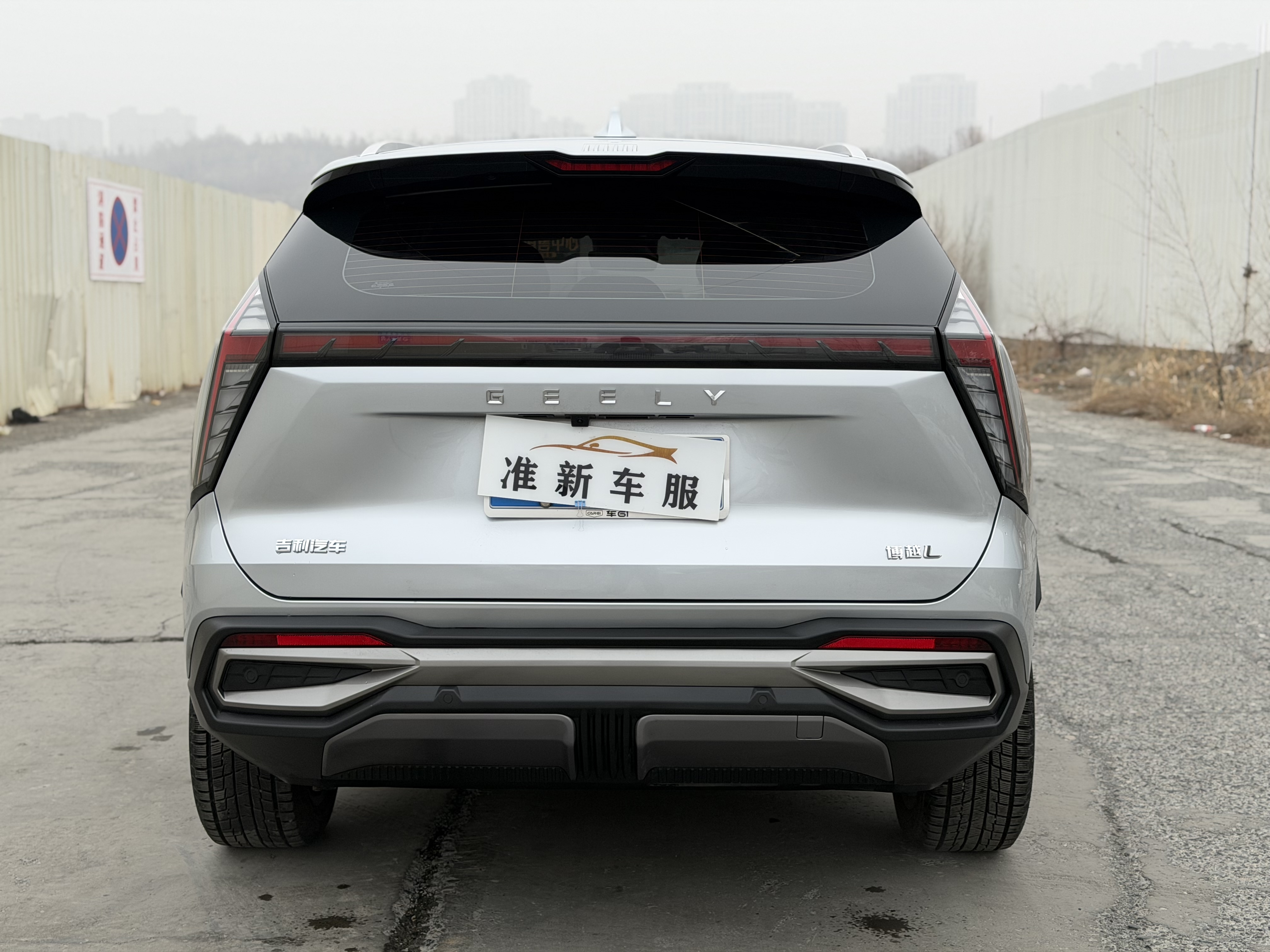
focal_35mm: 48
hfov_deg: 39.7
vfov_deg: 30.3
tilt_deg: -6.1
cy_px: 476
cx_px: 635
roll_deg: +0.3
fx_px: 1761
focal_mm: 6.76
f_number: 1.78
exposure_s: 1/191
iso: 50
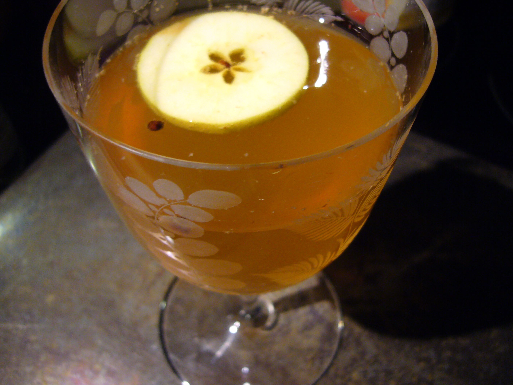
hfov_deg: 52.6
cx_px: 256
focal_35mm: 35
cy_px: 192
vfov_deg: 40.7
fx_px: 519
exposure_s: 1/15
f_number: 2.8
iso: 200
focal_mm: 5.8
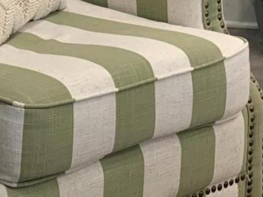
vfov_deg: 10.9
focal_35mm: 129
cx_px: 46
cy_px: -136
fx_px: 980
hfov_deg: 15.2
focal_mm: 4.25
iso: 100
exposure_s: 1/60
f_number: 1.8
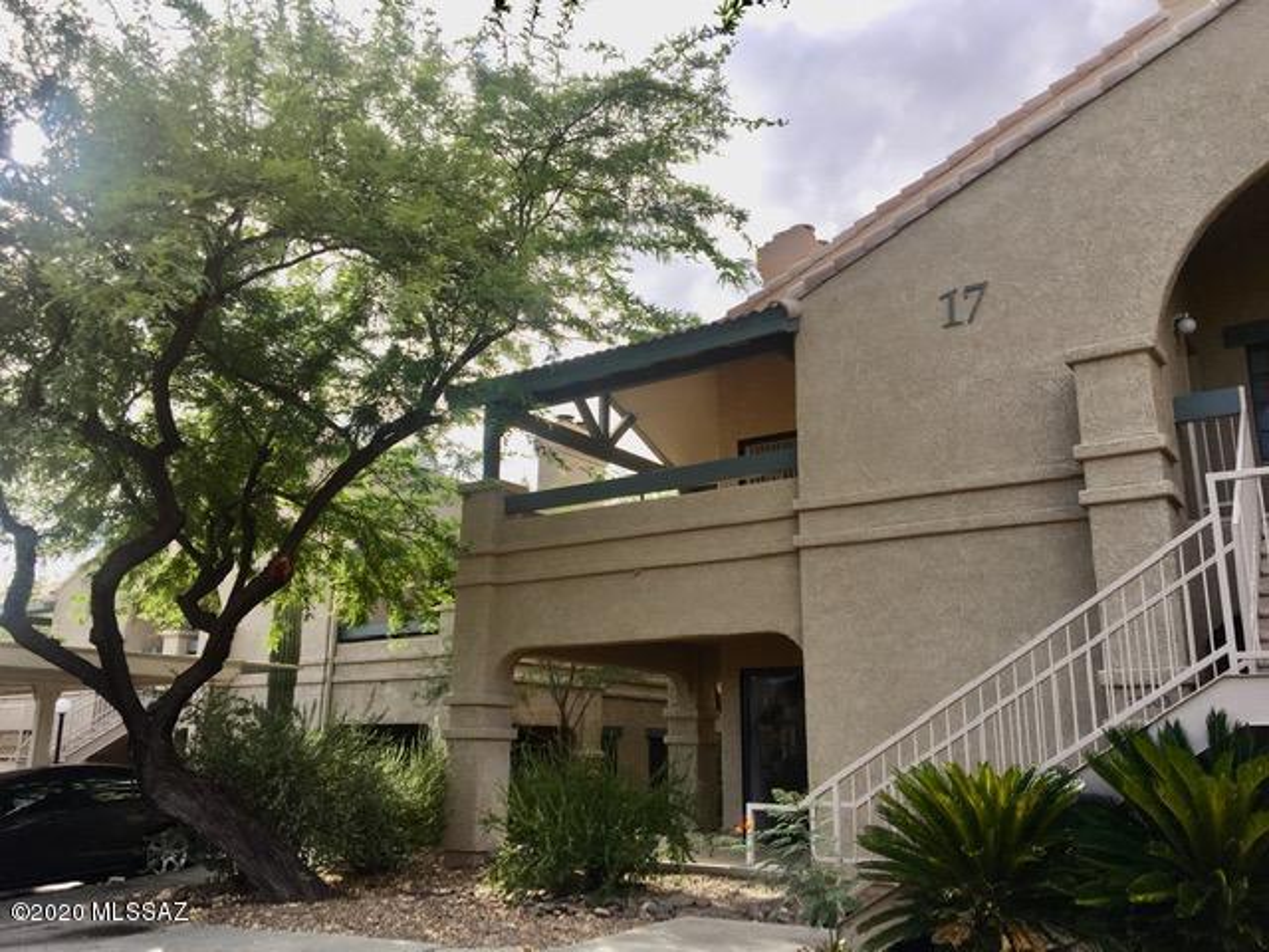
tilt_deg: +13.6
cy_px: 476
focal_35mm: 29
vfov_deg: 48.2
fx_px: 1063
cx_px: 634
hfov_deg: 61.7
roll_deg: -0.4
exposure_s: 1/801
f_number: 2.2
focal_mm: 4.15
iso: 25
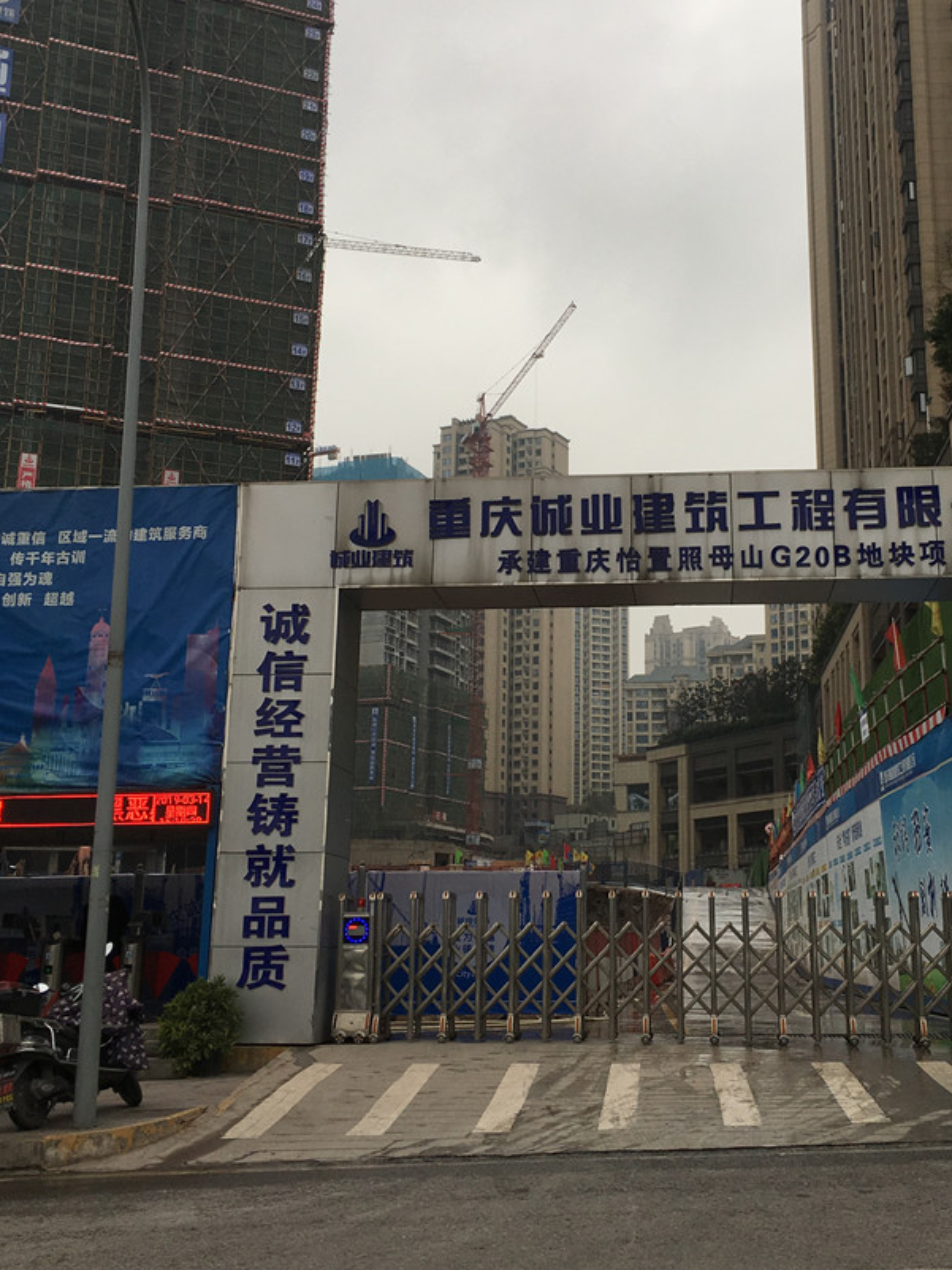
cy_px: 556
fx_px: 1503
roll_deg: -0.8
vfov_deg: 45.7
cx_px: 583
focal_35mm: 41
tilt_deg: +16.3
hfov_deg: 35.0
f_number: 2.2
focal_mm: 4.15
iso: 25
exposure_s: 1/281
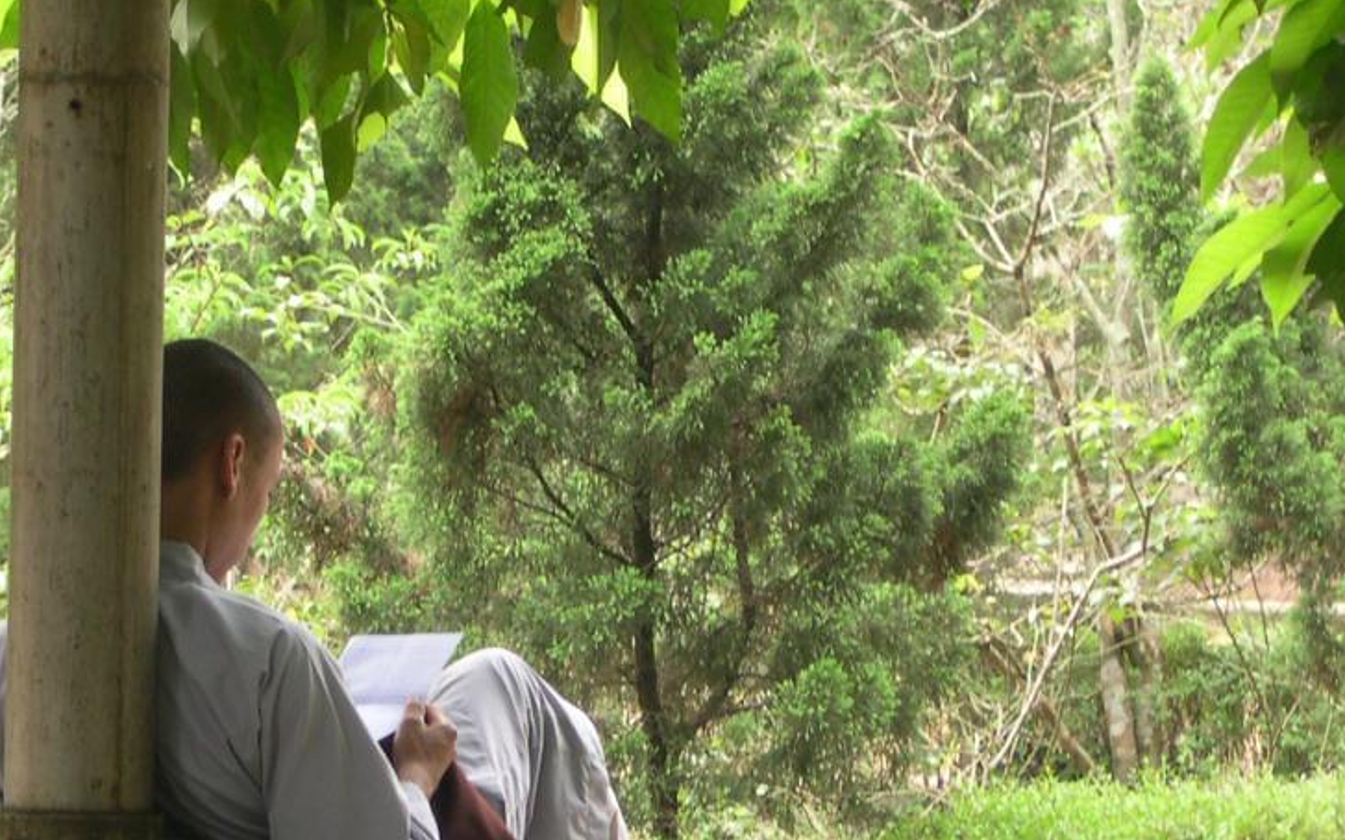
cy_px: 635
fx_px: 6633
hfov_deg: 11.6
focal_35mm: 181
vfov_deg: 7.2
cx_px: 368
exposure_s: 1/42.9
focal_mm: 20.5
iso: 100
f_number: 4.6
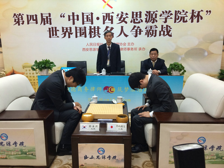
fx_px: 194
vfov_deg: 46.8
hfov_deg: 60.0
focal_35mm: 30
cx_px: 112
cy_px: 84
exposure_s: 1/33
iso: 125
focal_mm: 4.12
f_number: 2.2
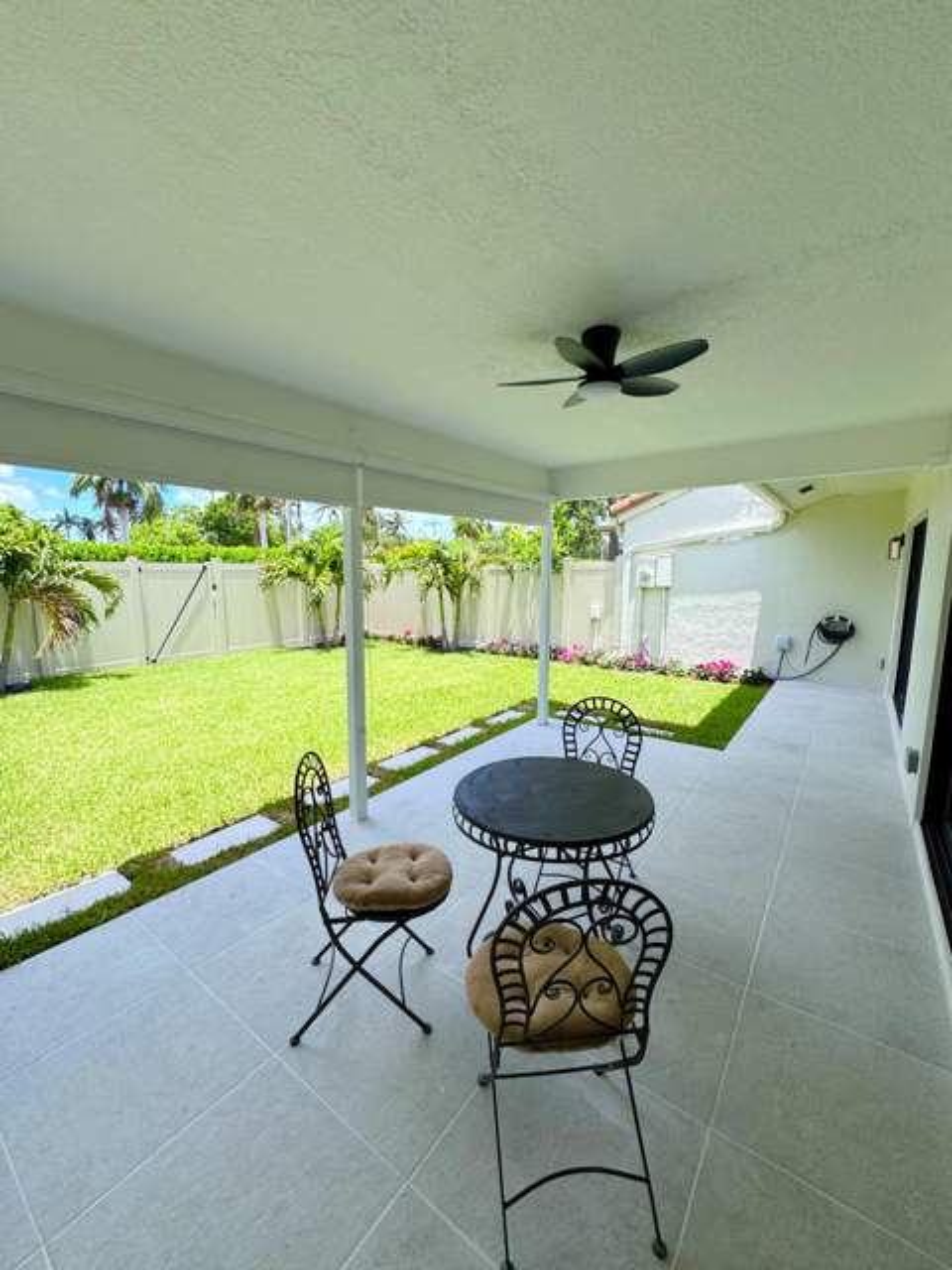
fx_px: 513
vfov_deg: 102.1
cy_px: 635
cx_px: 476
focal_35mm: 14
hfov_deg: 85.7
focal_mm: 2.22
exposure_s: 1/1006
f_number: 2.2
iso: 50
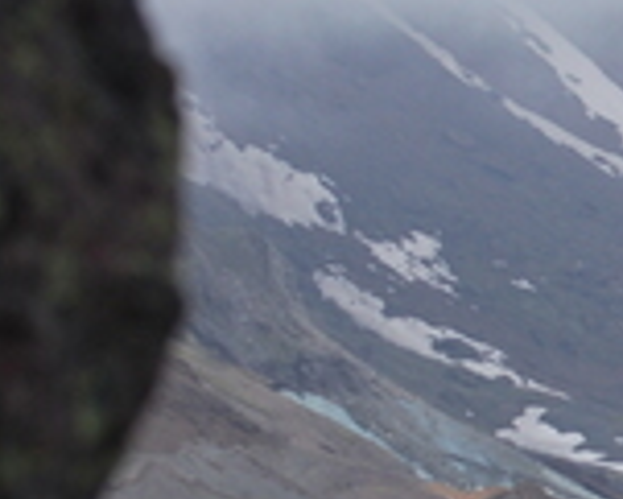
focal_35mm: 409
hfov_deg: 4.6
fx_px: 7555
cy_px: 301
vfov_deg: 3.8
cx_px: 1366
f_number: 8
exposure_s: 1/320
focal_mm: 55
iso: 100
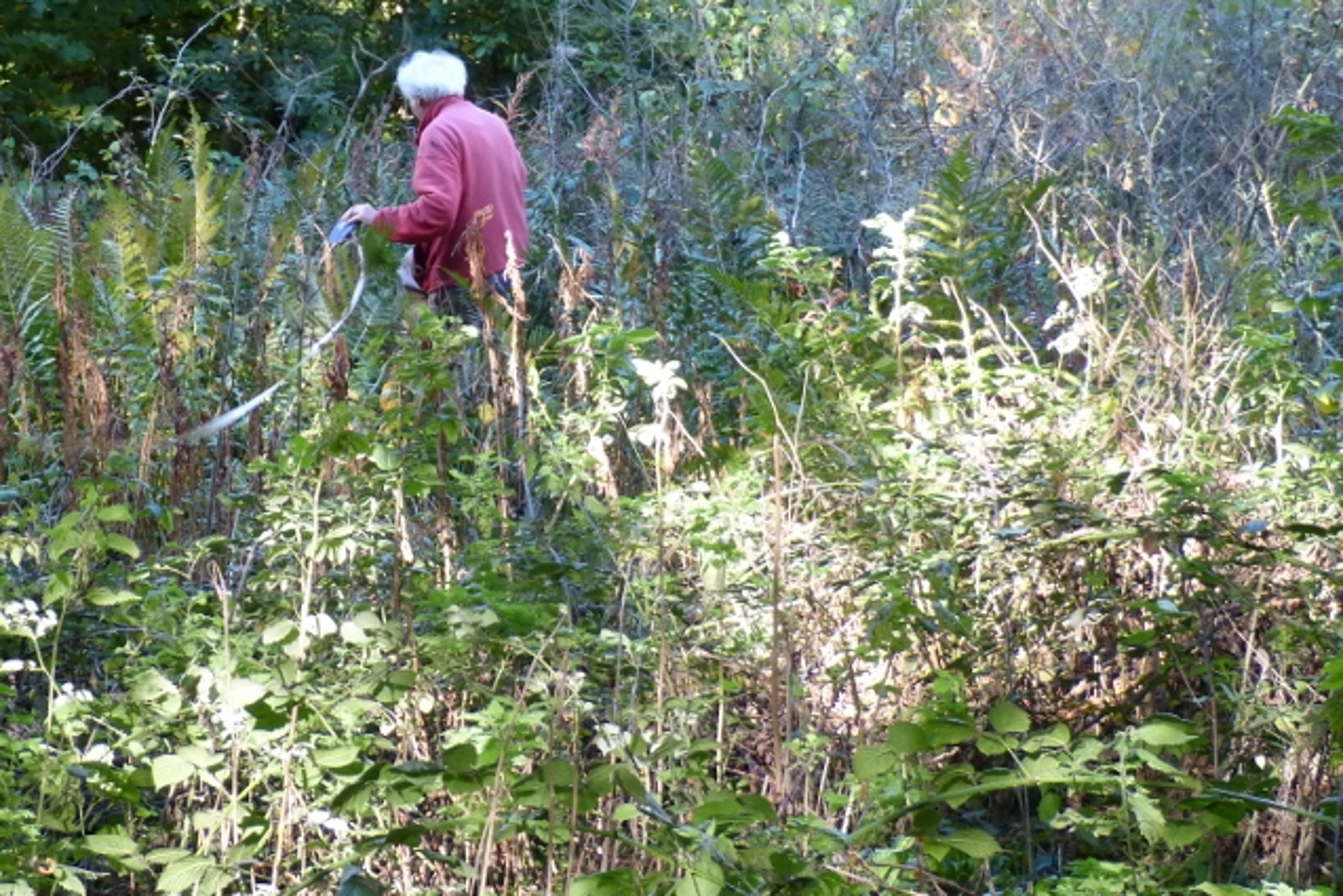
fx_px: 3619
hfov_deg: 20.9
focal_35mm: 97
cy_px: 179
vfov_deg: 14.0
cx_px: 451
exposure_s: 1/60
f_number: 3.2
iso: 200
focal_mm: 10.5
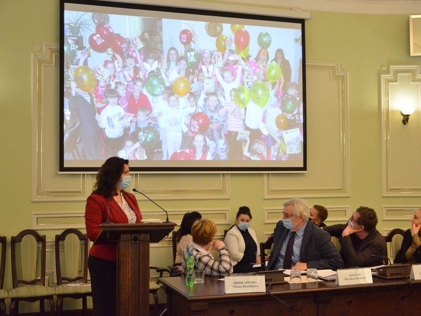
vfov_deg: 31.5
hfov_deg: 41.2
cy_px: 158
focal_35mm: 46
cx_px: 231
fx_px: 560
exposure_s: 1/250
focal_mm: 28
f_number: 4.5
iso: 3200
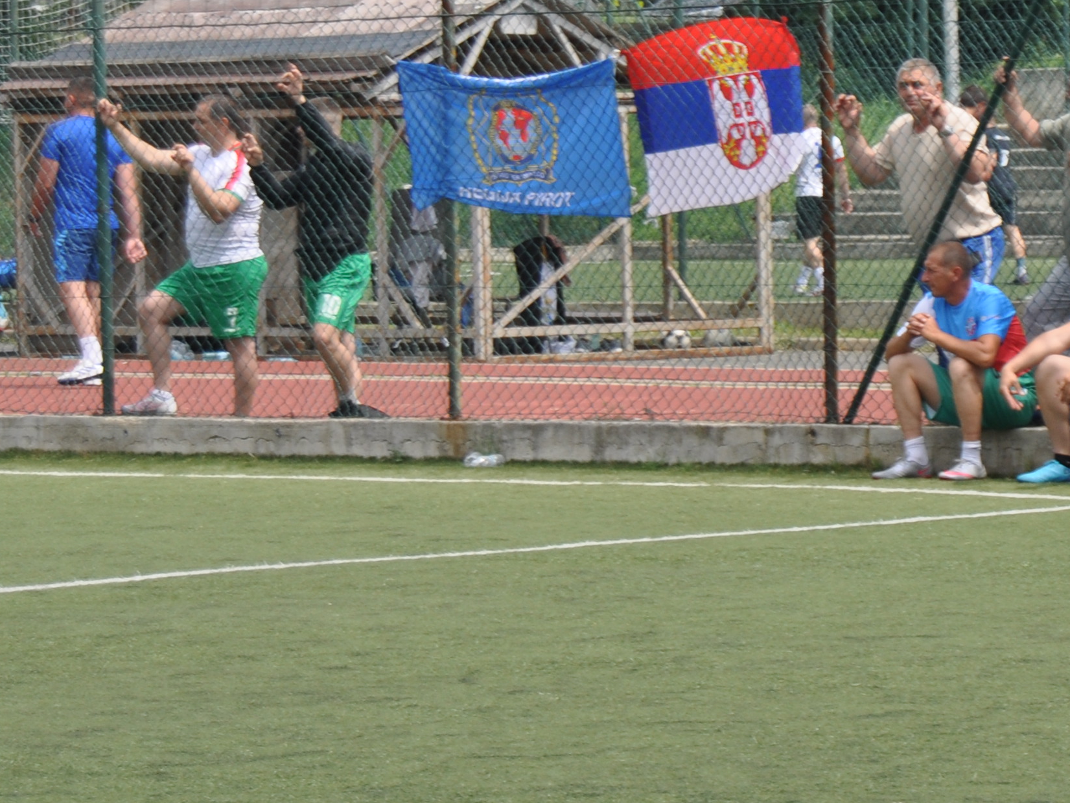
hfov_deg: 8.0
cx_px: 966
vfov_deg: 6.0
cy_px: 258
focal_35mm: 247
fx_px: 7634
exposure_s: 1/500
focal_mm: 66
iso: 200
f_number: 5.6
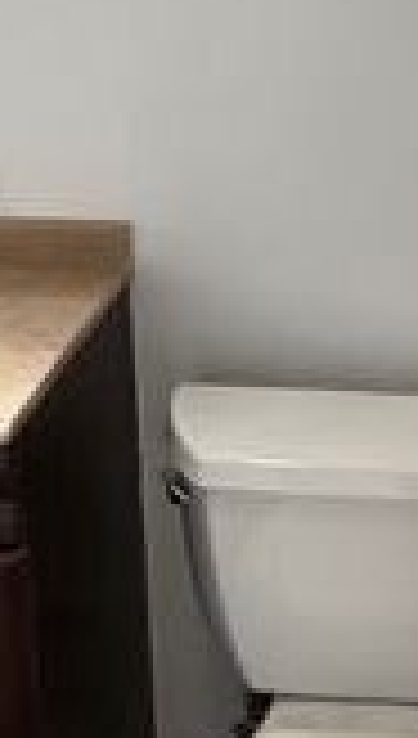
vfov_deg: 29.2
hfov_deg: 16.6
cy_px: 266
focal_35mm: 72
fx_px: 1410
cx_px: 380
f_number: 1.8
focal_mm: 1.57
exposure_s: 1/60
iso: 160
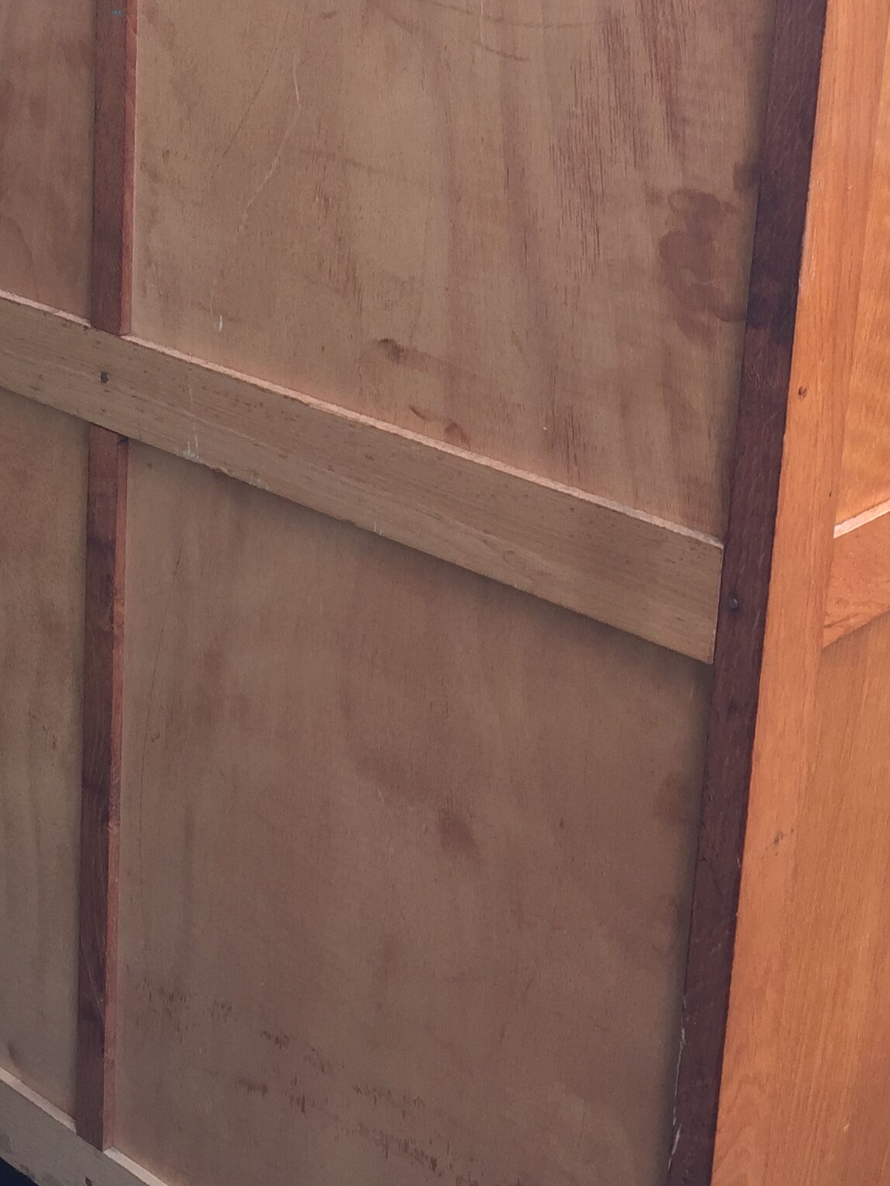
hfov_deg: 23.5
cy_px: 247
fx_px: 2126
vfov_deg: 30.5
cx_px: 267
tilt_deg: -16.5
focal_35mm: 62
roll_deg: -2.0
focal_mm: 4.15
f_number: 2.2
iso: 32
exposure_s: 1/100
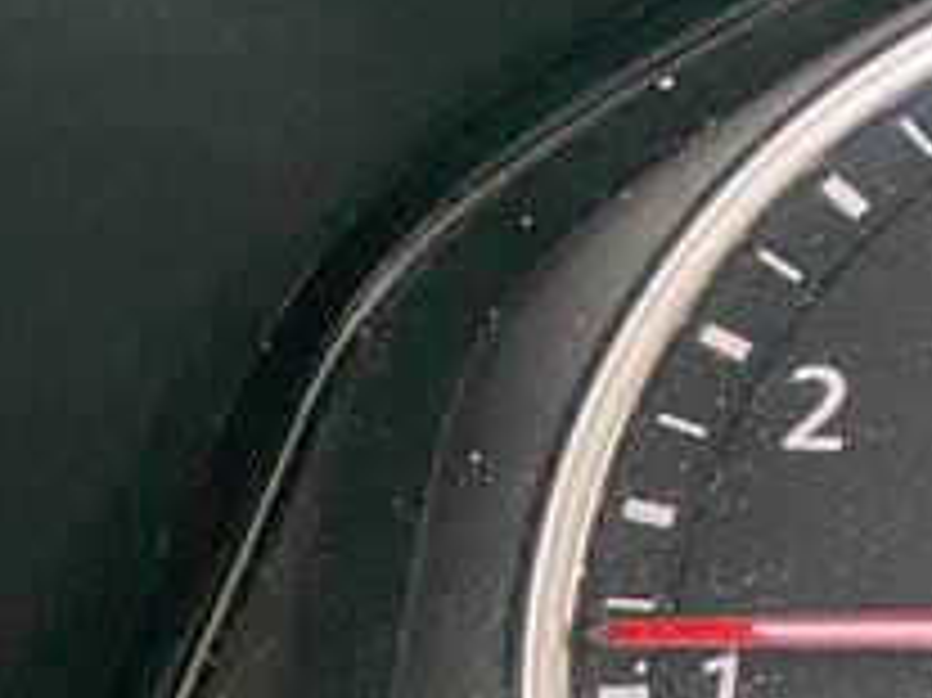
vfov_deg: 9.3
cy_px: 59
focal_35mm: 159
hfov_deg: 10.1
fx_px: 4278
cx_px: 2546
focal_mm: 3
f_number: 1.8
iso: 64
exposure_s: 1/113
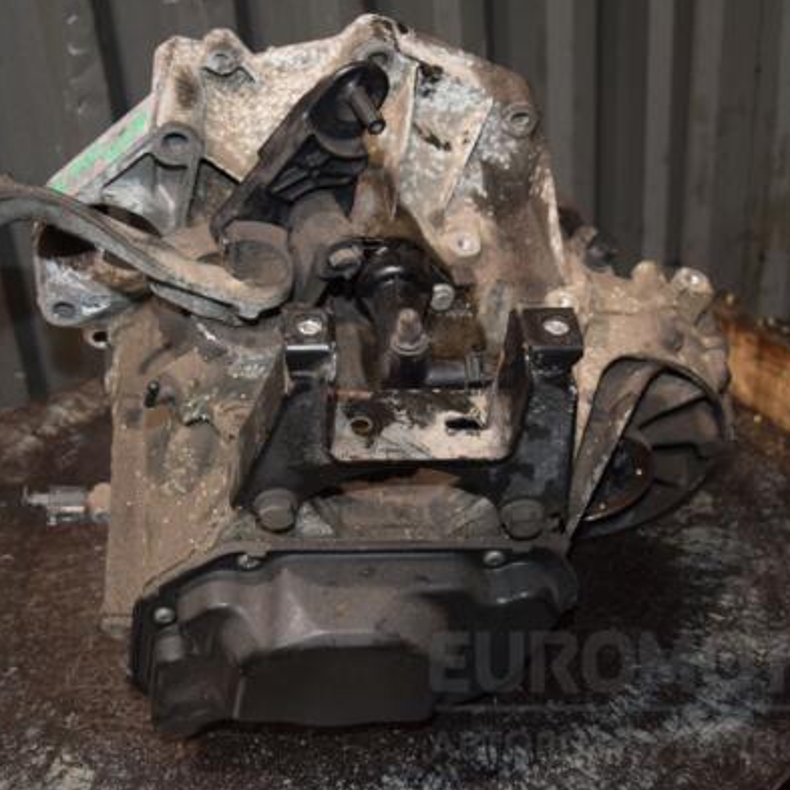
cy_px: 394
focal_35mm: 49
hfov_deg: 34.9
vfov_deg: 34.9
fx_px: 1256
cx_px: 392
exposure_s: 1/60
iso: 800
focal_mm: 25
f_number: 5
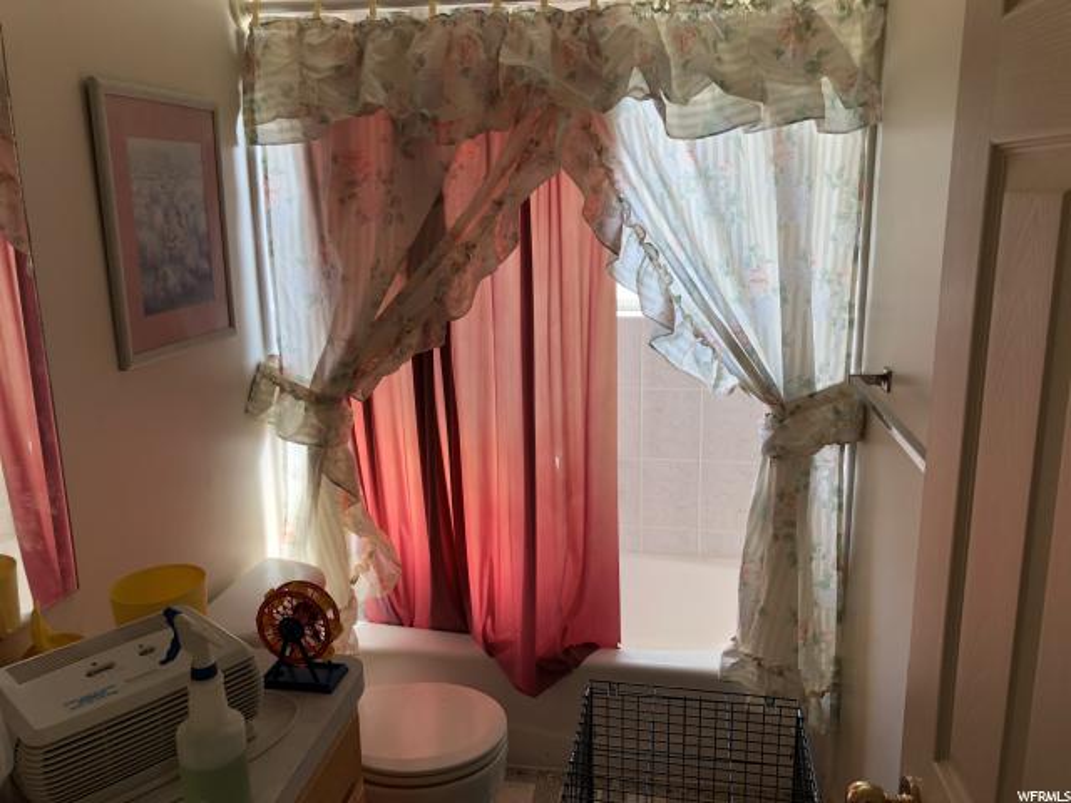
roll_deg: +1.2
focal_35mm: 28
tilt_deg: -12.1
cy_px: 402
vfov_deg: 49.7
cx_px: 536
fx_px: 866
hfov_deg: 63.4
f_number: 1.8
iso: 40
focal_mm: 4
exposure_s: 1/120
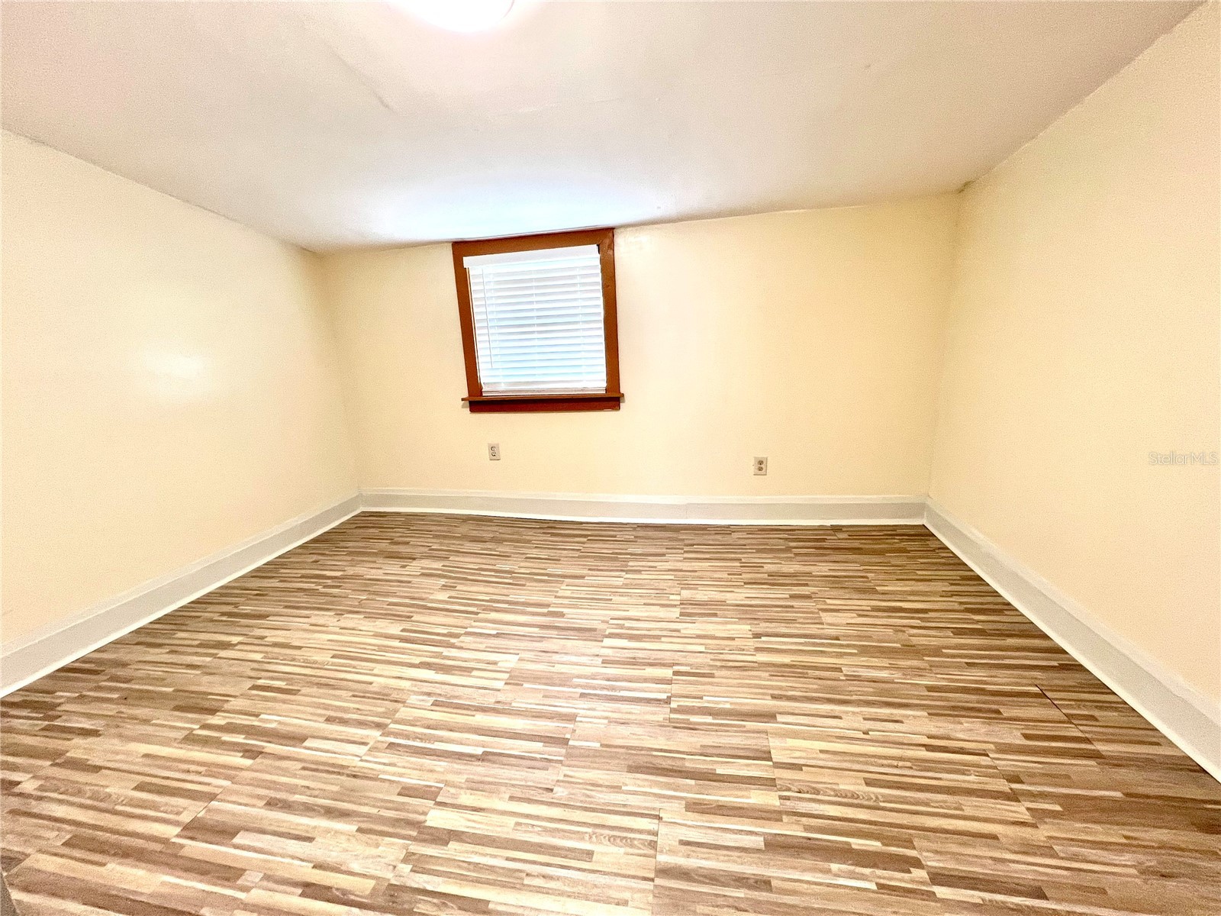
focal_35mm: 13
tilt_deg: -12.5
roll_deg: +3.7
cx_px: 610
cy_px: 458
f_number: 1.8
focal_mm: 1.57
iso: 160
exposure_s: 1/60
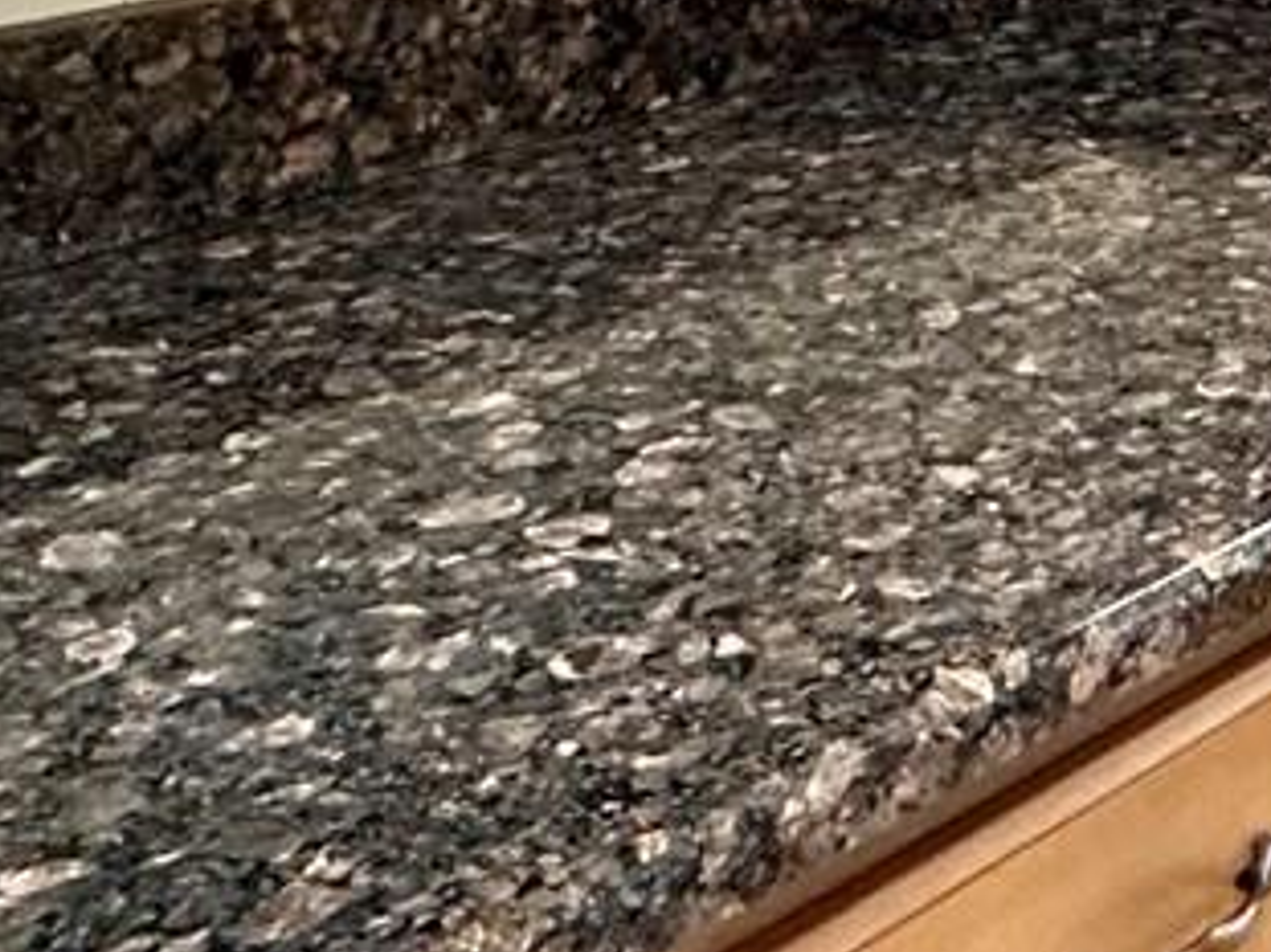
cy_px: -650
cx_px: 1725
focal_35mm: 72
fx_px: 2643
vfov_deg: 17.4
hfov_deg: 23.4
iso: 250
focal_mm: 2.22
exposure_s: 1/60
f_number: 2.2
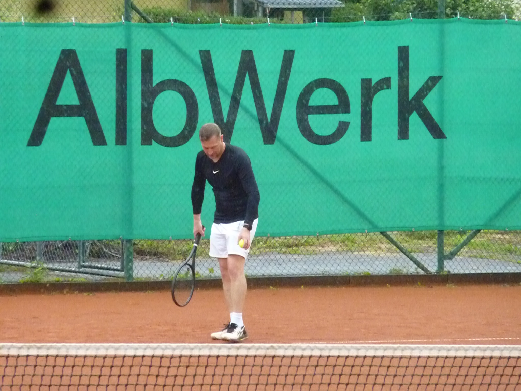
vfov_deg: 5.0
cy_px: 196
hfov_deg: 6.6
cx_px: 260
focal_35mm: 300
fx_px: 4515
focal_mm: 49.2
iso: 1600
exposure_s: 1/800
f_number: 6.3
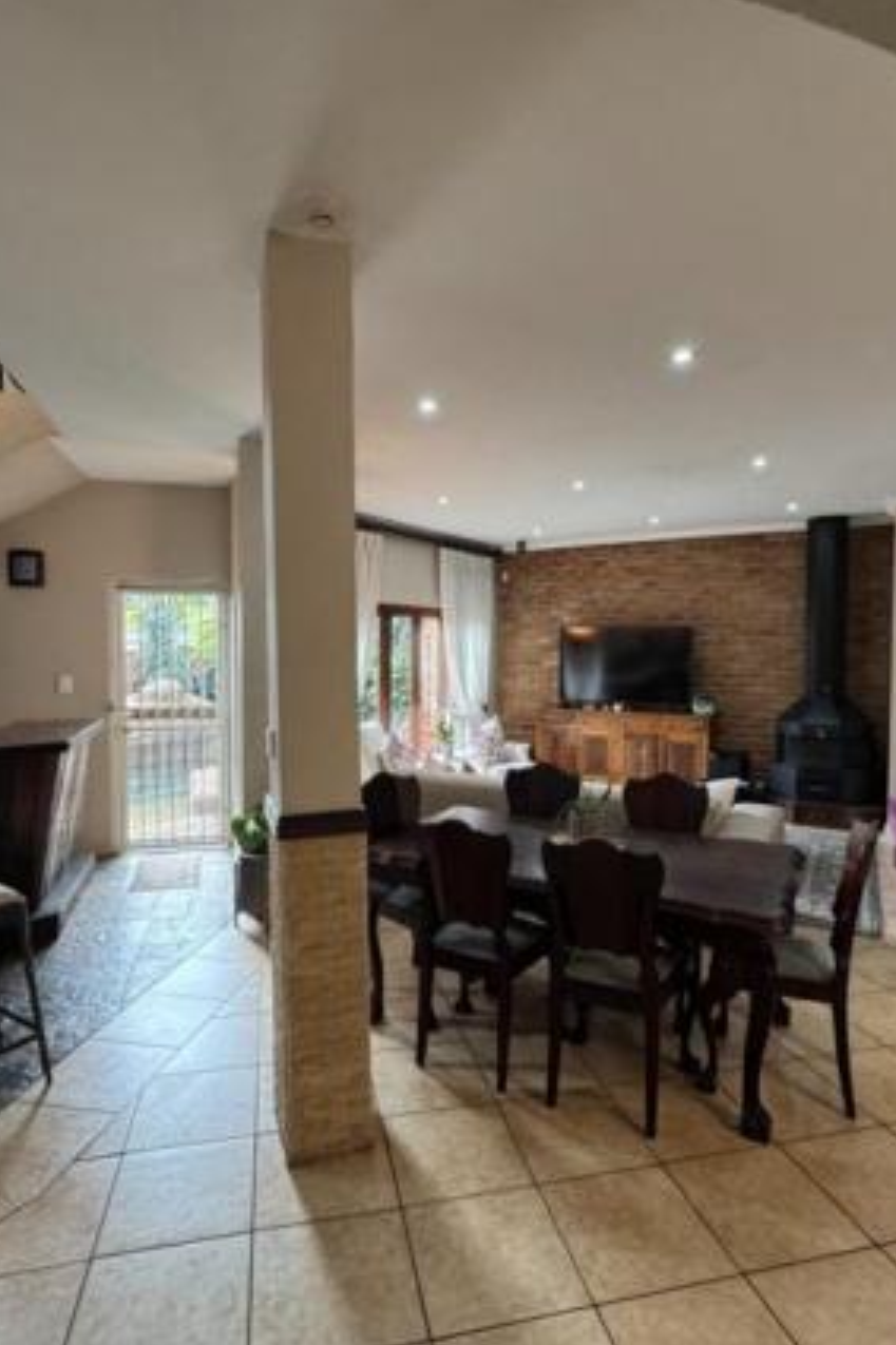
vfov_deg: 84.0
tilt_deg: -0.9
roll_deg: -0.3
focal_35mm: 20
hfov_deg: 61.9
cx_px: 443
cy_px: 677
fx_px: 747
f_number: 2.2
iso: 200
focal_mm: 2.22
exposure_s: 1/50
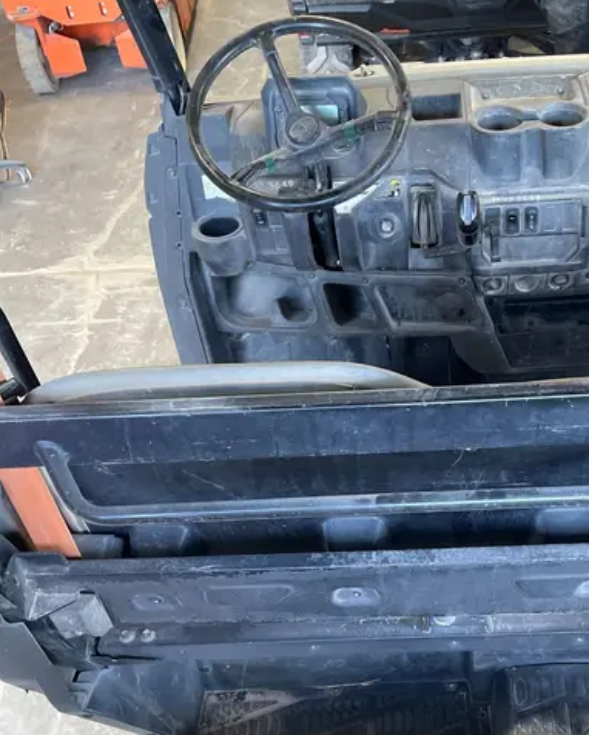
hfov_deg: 37.6
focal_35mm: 39
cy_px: 522
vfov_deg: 45.7
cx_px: 415
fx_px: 849
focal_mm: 4.2
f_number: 1.6
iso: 250
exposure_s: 1/60
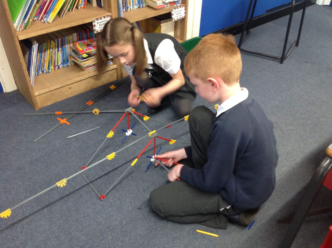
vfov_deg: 40.6
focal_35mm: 35
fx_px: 335
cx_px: 166
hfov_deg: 52.7
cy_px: 124
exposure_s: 1/15
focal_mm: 4.28
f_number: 2.4
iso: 160
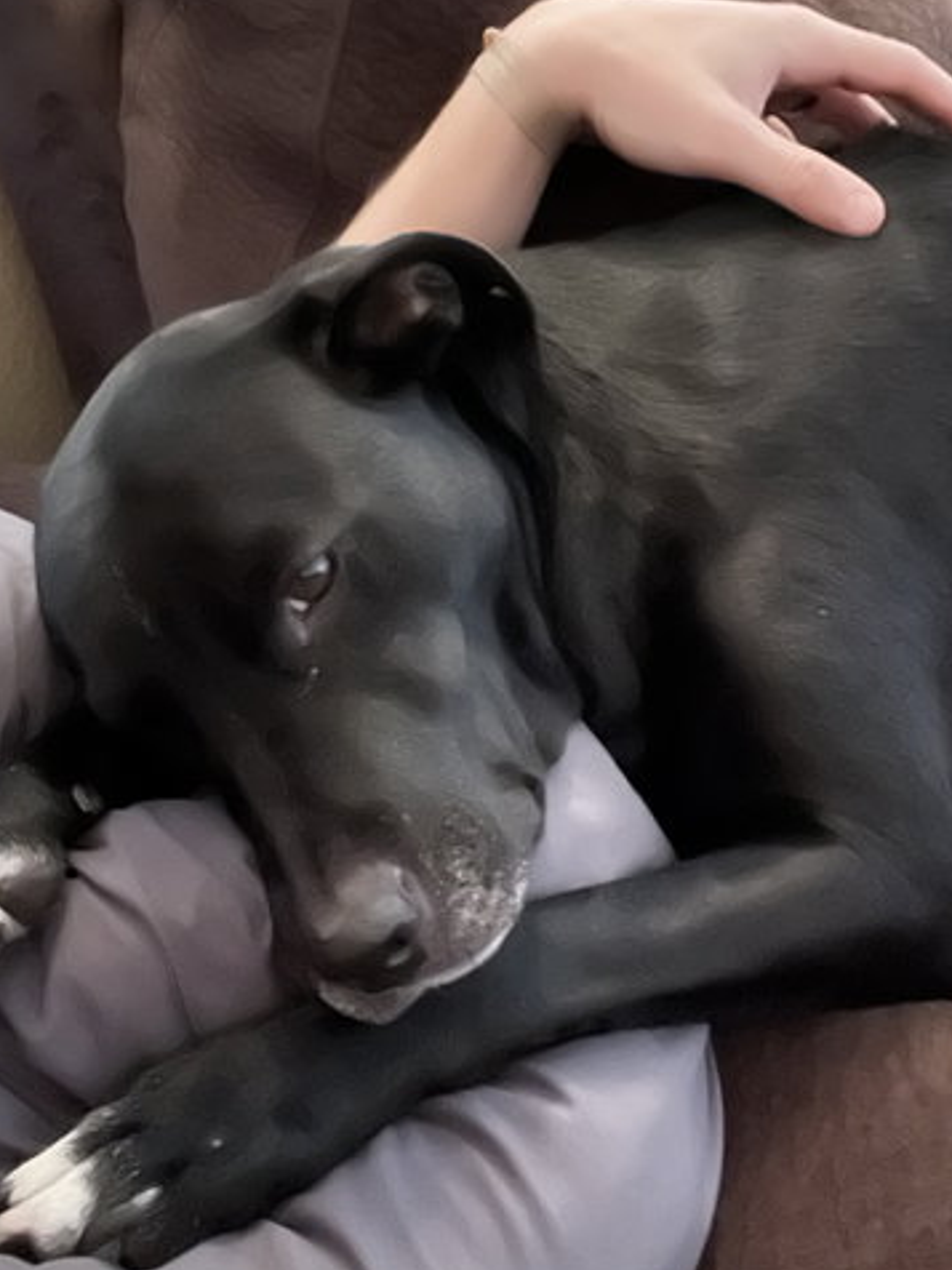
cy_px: 575
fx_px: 1540
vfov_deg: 44.7
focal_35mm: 42
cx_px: 552
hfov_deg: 34.3
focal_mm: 2.71
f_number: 2.2
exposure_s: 1/15
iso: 3200
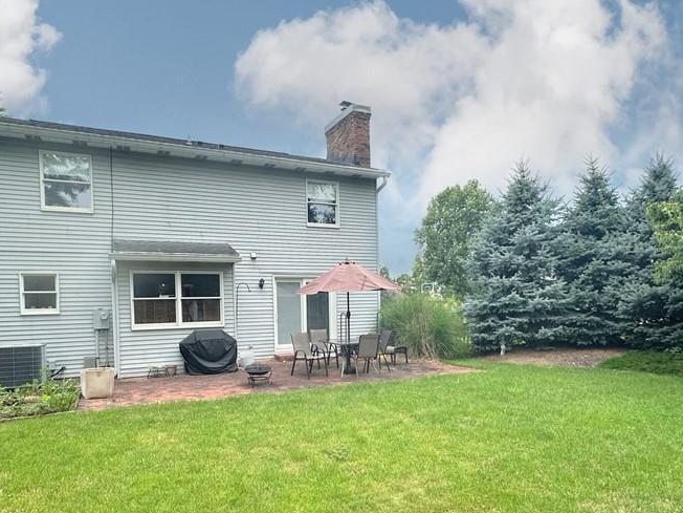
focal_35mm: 22
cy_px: 319
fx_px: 434
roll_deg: +1.2
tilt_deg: -0.7
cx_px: 291
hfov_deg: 75.9
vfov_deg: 60.3
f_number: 2.2
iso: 40
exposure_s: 1/471
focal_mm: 2.22
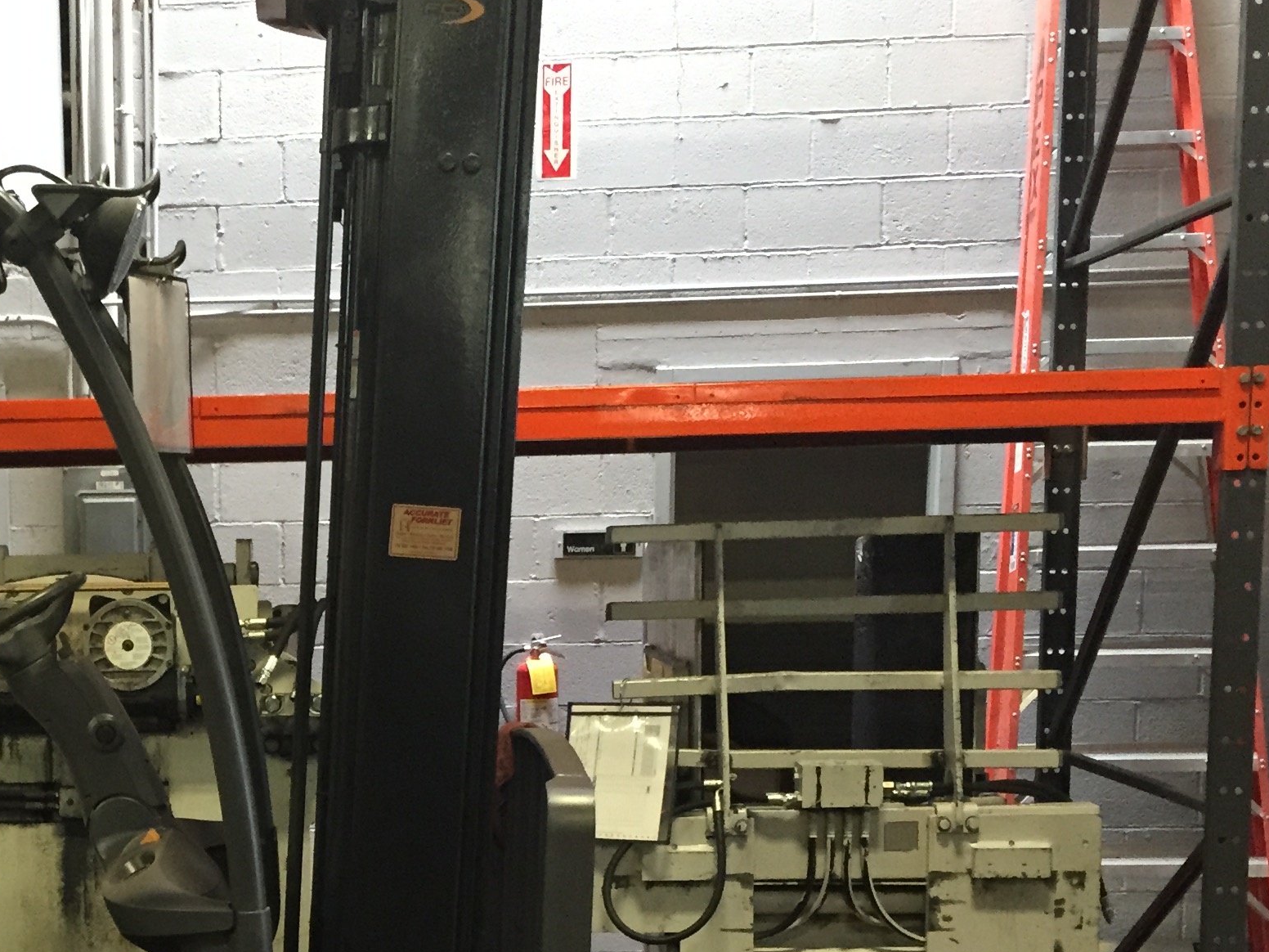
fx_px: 2236
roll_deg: +0.7
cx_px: 159
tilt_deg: -7.2
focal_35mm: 61
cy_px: 837
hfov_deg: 30.5
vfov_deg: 23.5
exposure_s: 1/30
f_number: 2.2
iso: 250
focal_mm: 4.15
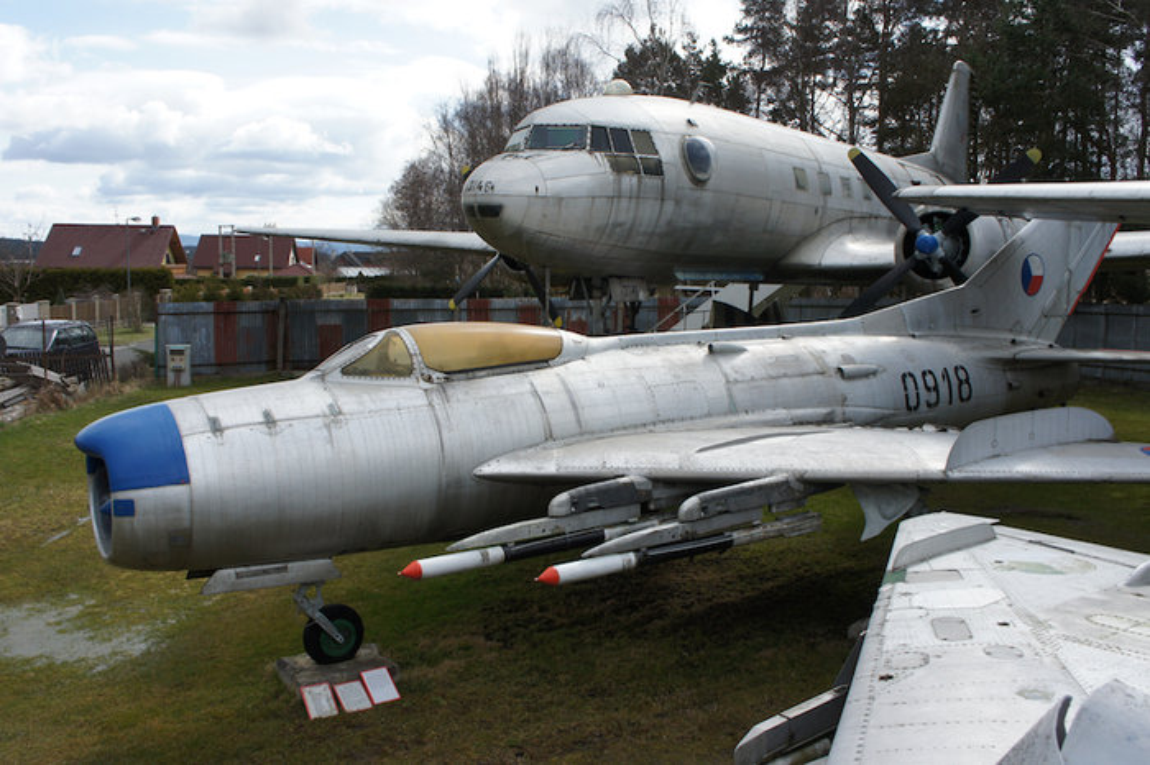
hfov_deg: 59.5
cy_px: 382
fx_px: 1006
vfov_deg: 41.7
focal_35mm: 32
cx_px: 575
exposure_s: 1/320
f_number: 8
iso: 200
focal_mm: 21
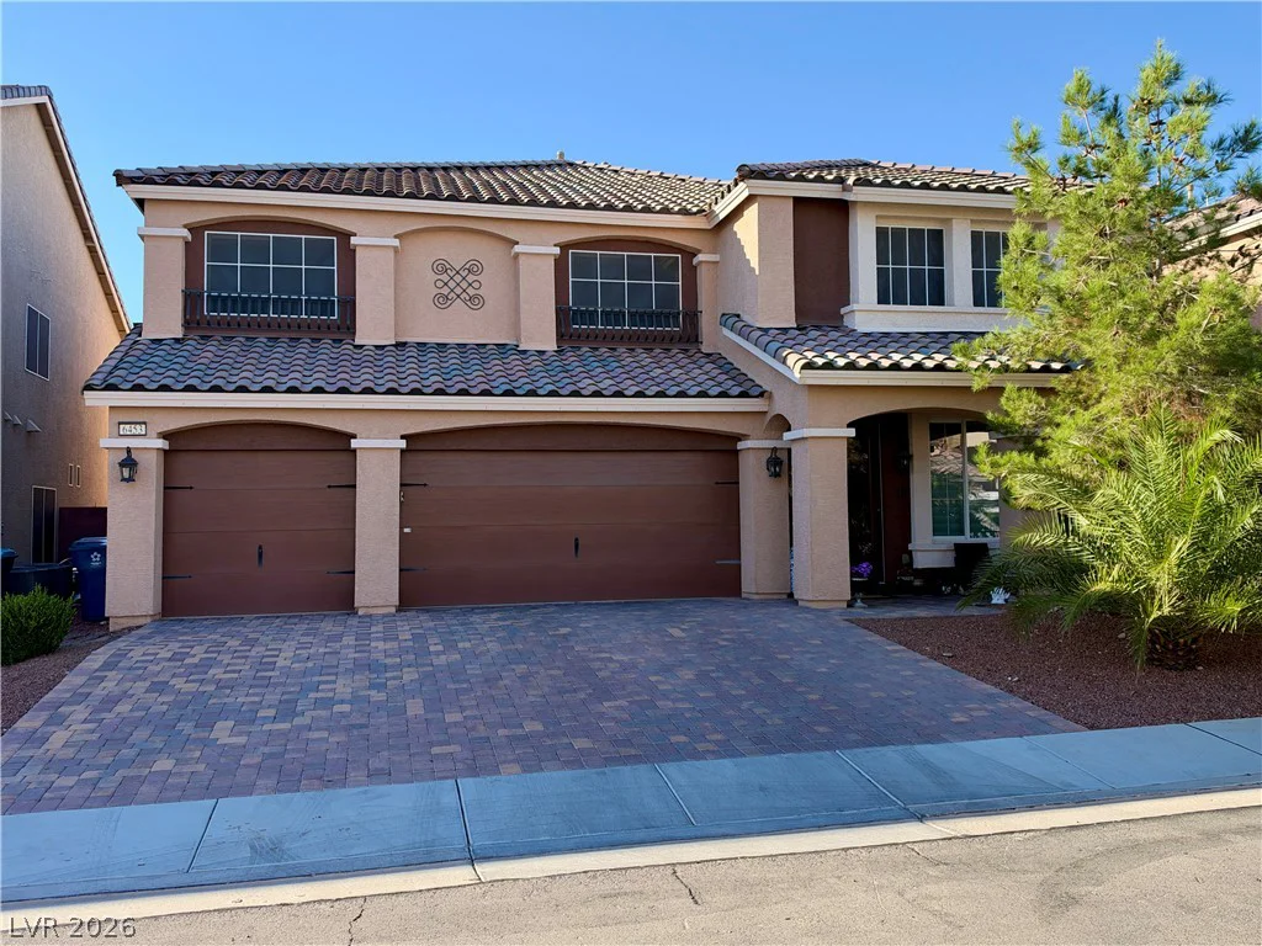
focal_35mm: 24
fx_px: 875
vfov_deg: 56.8
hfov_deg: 71.6
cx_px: 631
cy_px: 473
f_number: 1.8
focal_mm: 6.93
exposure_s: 1/1429
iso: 64
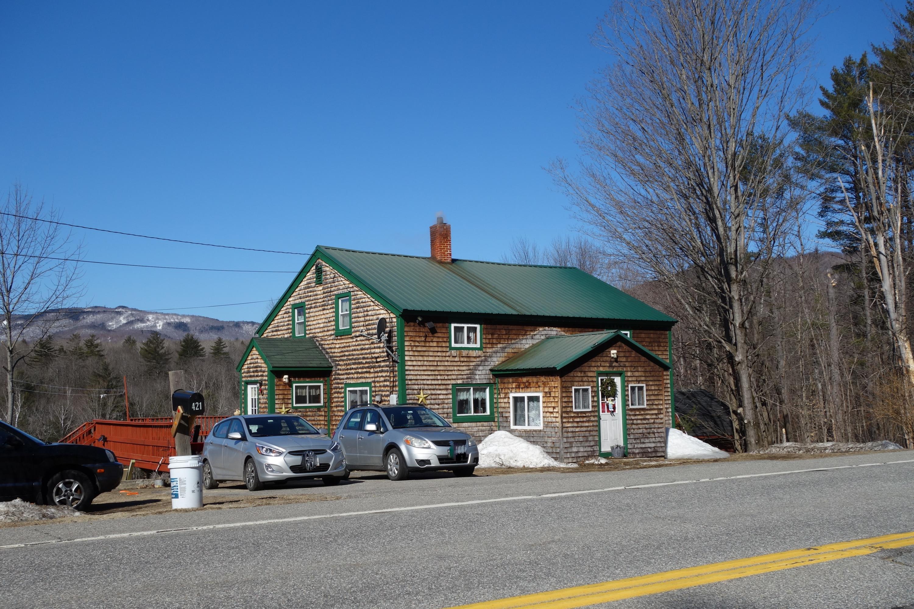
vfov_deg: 38.9
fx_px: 863
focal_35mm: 34
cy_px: 304
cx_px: 457
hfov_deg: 55.8
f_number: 5.6
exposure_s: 1/800
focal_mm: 12.62
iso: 125
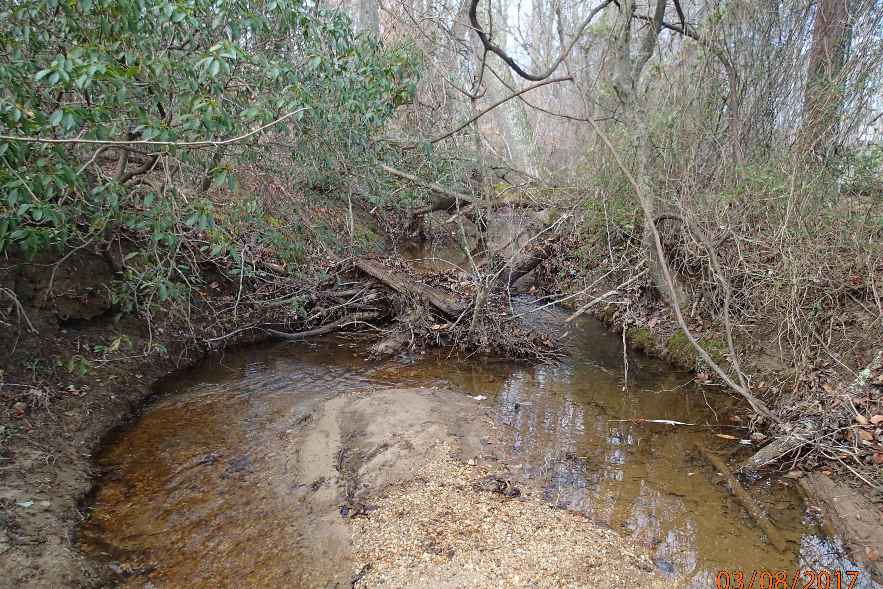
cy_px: 310
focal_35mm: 27
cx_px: 456
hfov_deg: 67.4
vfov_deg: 47.9
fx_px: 662
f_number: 2
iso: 200
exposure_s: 1/500
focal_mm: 4.5
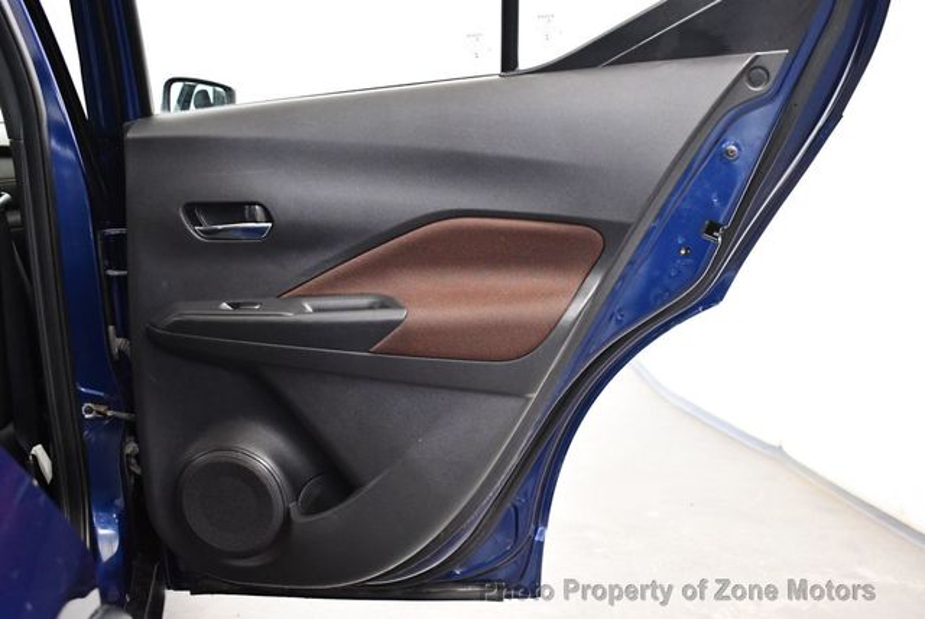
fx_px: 926
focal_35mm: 36
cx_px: 462
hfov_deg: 53.1
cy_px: 310
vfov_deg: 36.9
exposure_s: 1/80
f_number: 3.5
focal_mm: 18
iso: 3200
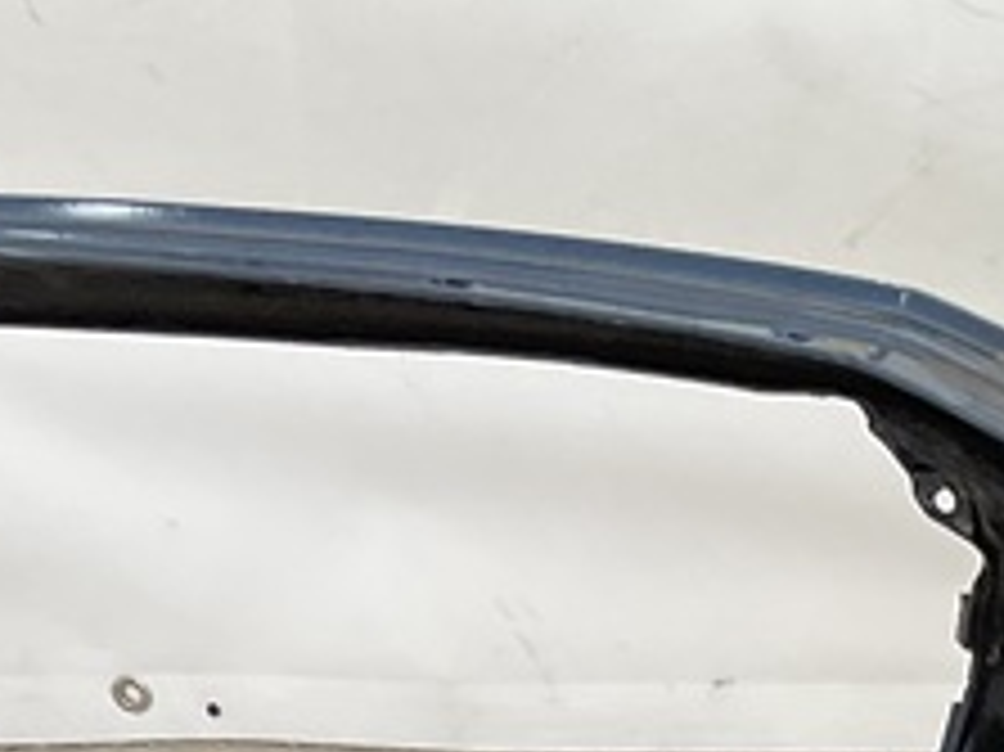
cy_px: 1693
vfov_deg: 10.1
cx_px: 1265
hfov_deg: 14.5
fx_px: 3797
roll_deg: +4.9
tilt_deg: -36.1
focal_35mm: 131
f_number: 1.8
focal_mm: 3
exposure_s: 1/120
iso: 25
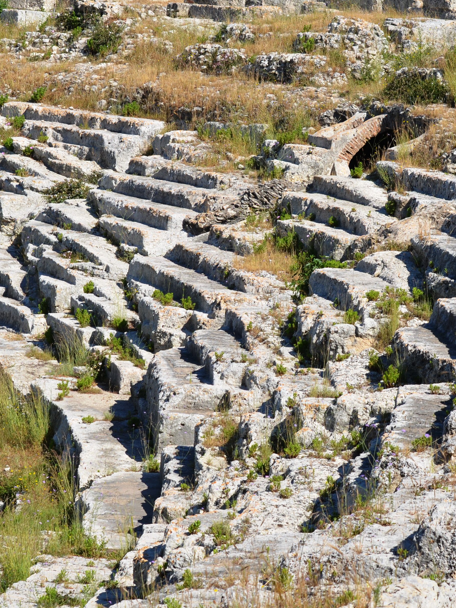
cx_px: 278
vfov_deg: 12.9
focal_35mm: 153
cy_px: 304
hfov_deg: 9.7
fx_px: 2688
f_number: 8
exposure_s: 1/250
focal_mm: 70
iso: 100
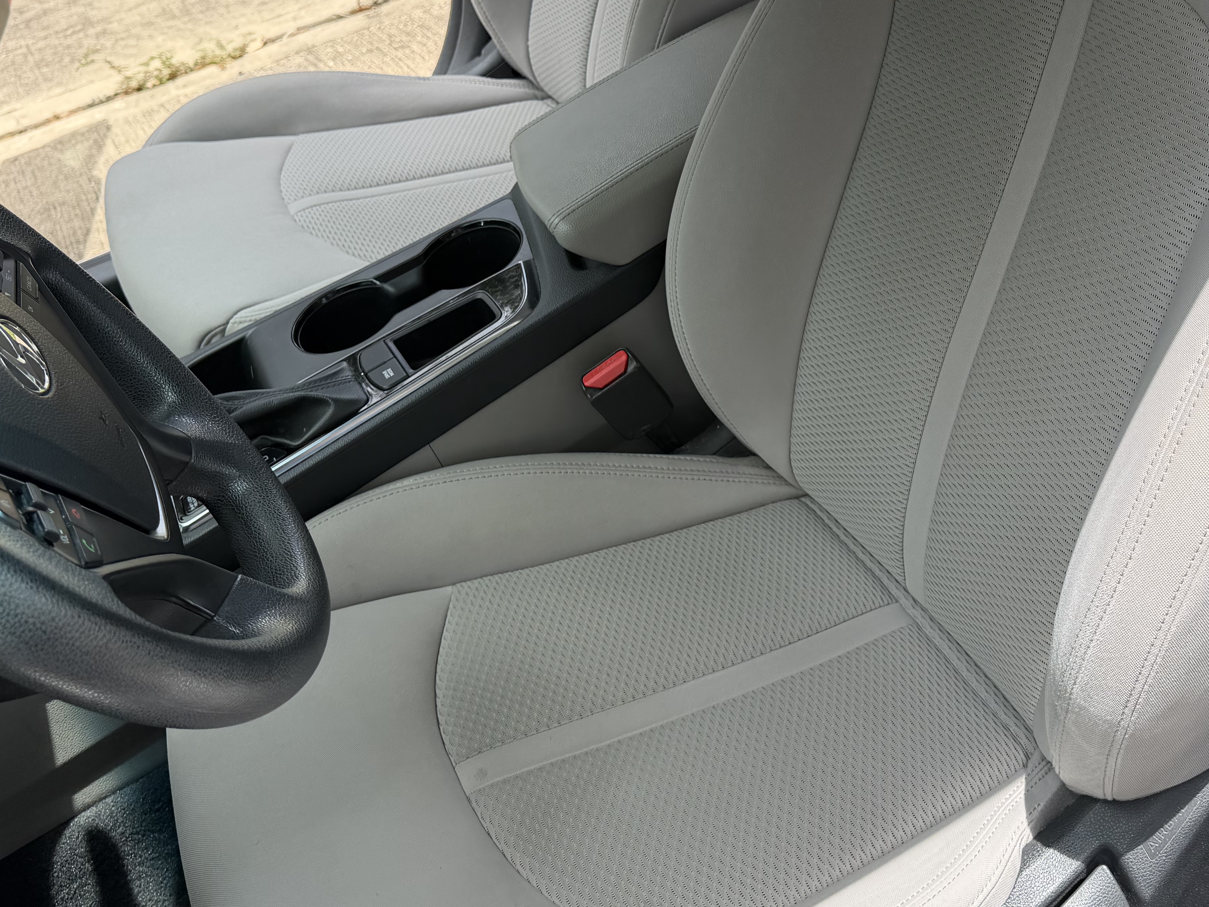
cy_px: 279
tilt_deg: -38.1
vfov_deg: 36.3
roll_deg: +13.7
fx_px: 1362
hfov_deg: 47.3
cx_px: 777
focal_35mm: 39
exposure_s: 1/1553
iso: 80
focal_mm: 6.76
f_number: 1.78
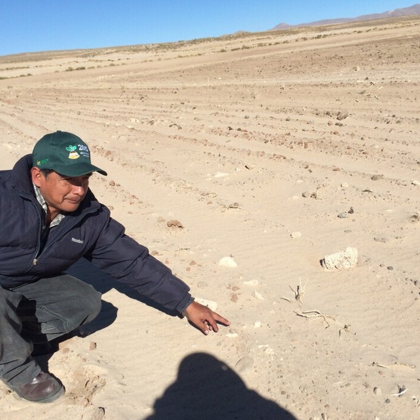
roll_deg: +7.2
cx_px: 224
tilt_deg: -18.8
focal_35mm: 36
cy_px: 221
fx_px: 494
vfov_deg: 46.0
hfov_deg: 46.0
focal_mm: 4.15
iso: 32
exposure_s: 1/3731
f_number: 2.2
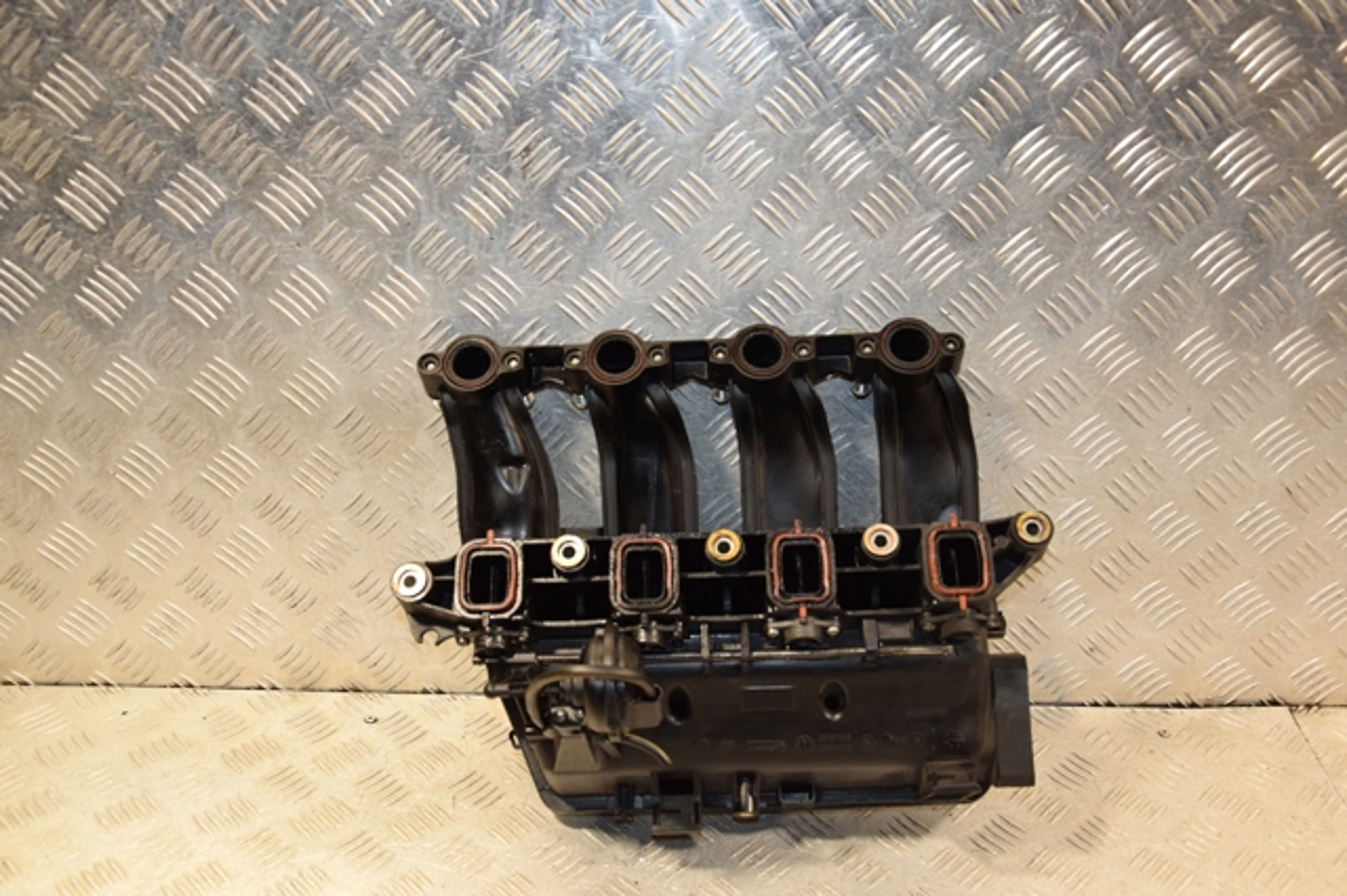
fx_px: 1402
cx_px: 674
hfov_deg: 51.3
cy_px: 448
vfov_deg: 35.5
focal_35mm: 38
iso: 800
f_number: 5
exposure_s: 1/160
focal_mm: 25
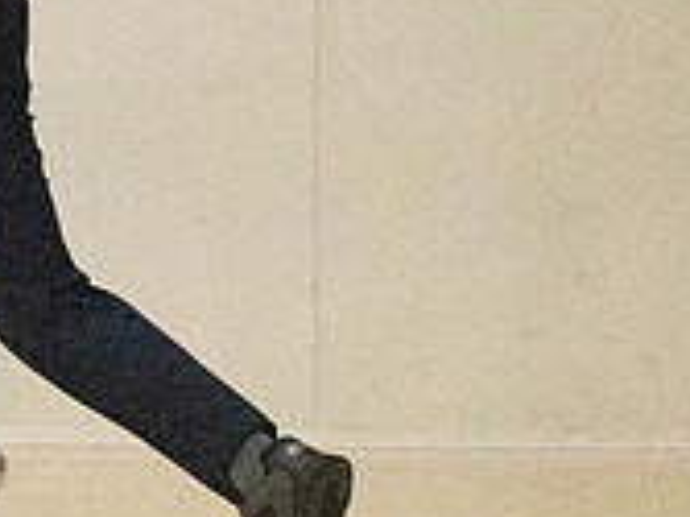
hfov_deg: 4.6
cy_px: 182
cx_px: -314
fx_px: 8585
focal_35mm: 431
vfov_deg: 3.4
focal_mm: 86
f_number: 4.5
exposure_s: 1/1250
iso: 10000
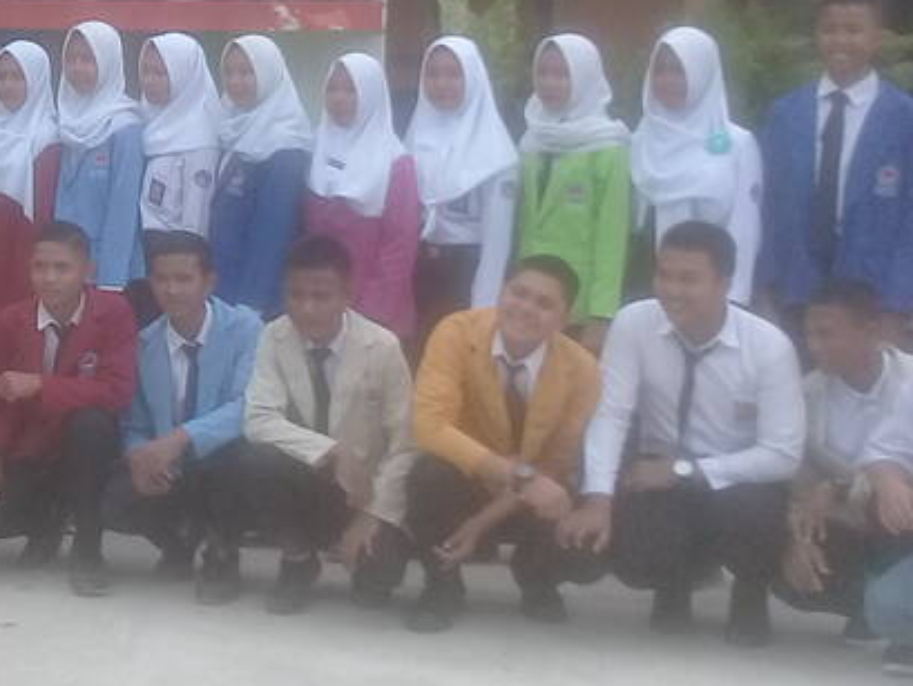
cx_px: -208
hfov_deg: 20.1
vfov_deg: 16.1
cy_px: 139
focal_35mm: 91
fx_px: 2401
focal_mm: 3.3
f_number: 2.2
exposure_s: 1/176
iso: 64
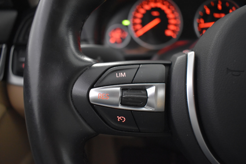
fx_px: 184
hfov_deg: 67.4
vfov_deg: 47.9
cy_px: 82
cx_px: 123
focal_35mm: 27
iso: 3200
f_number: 3.5
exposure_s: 1/30
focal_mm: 18
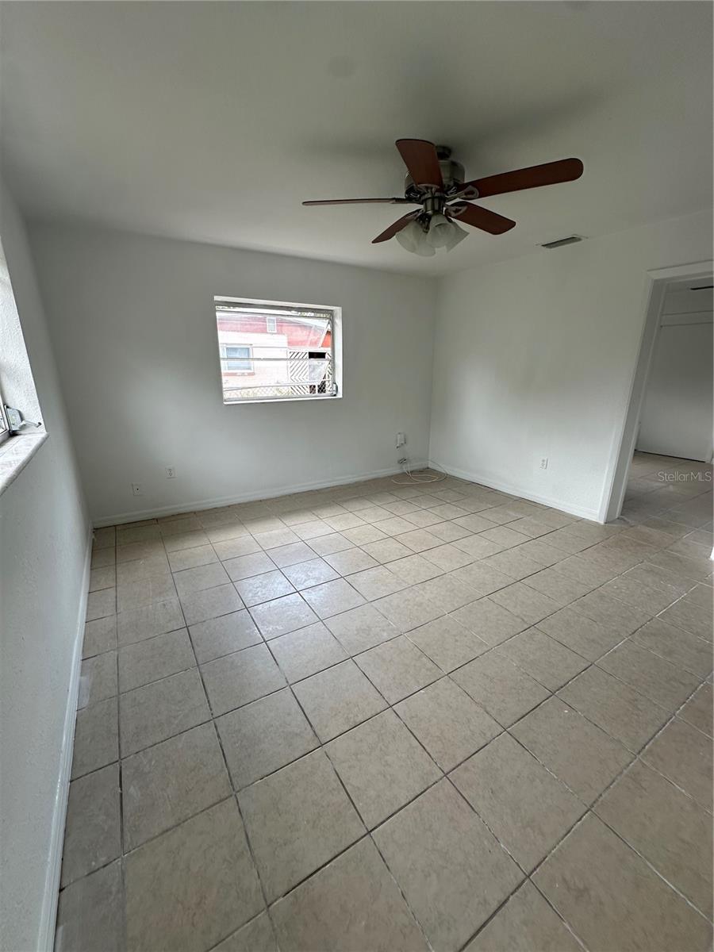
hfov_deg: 85.7
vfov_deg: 102.1
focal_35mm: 14
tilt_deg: -16.1
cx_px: 357
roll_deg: -1.9
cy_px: 476
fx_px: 385
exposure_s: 1/172
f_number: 2.2
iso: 40
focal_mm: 2.22
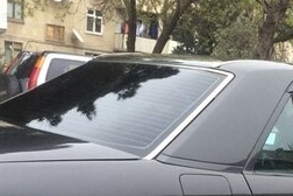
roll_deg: -4.7
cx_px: 229
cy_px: 275
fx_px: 643
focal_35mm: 79
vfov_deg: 16.1
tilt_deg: -15.4
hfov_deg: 25.3
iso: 64
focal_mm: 4.15
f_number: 2.2
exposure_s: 1/33
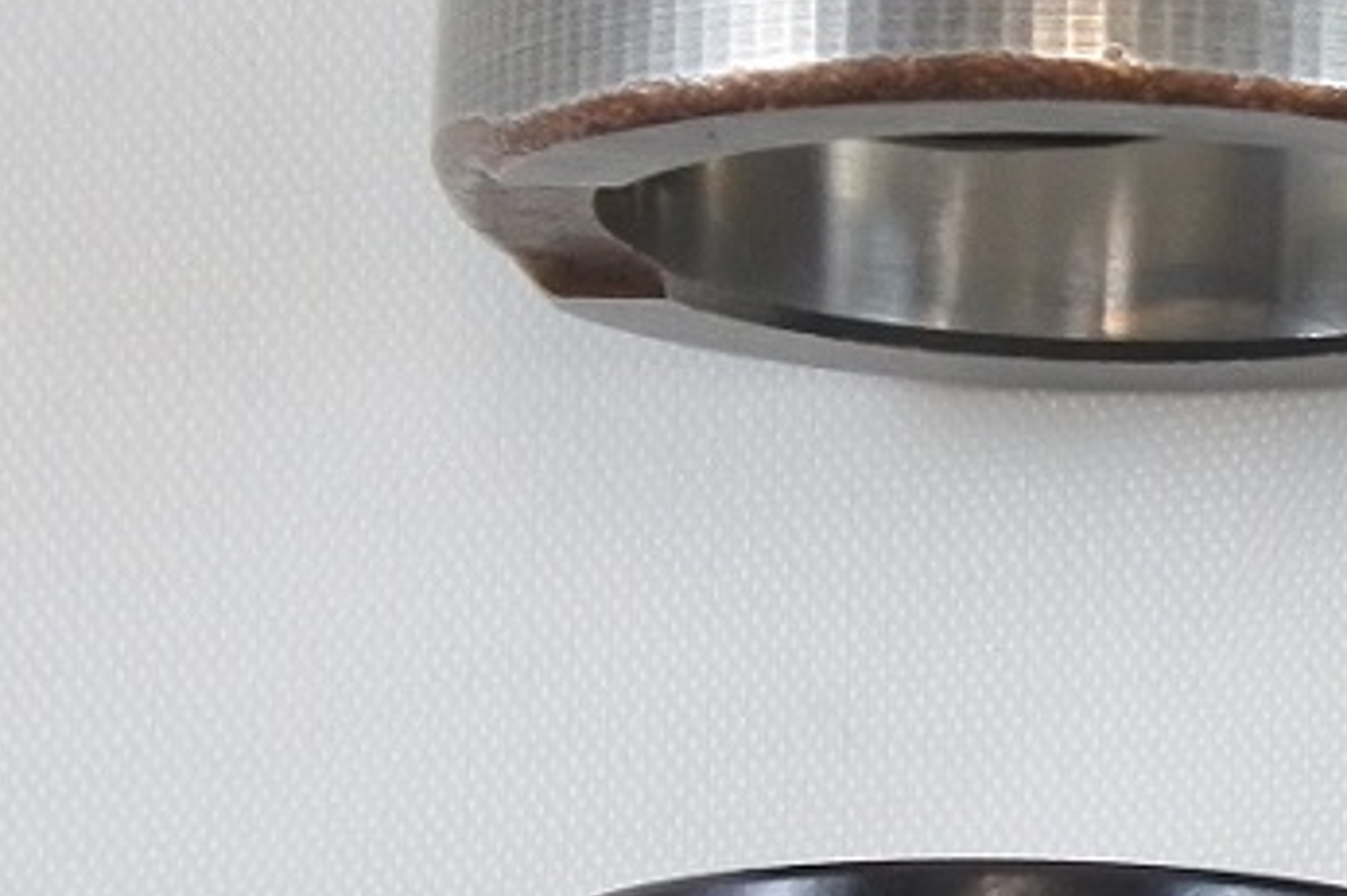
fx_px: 11257
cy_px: 438
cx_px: 2968
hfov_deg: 6.6
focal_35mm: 301
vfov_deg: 4.6
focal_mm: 24
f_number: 5
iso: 560
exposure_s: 1/125
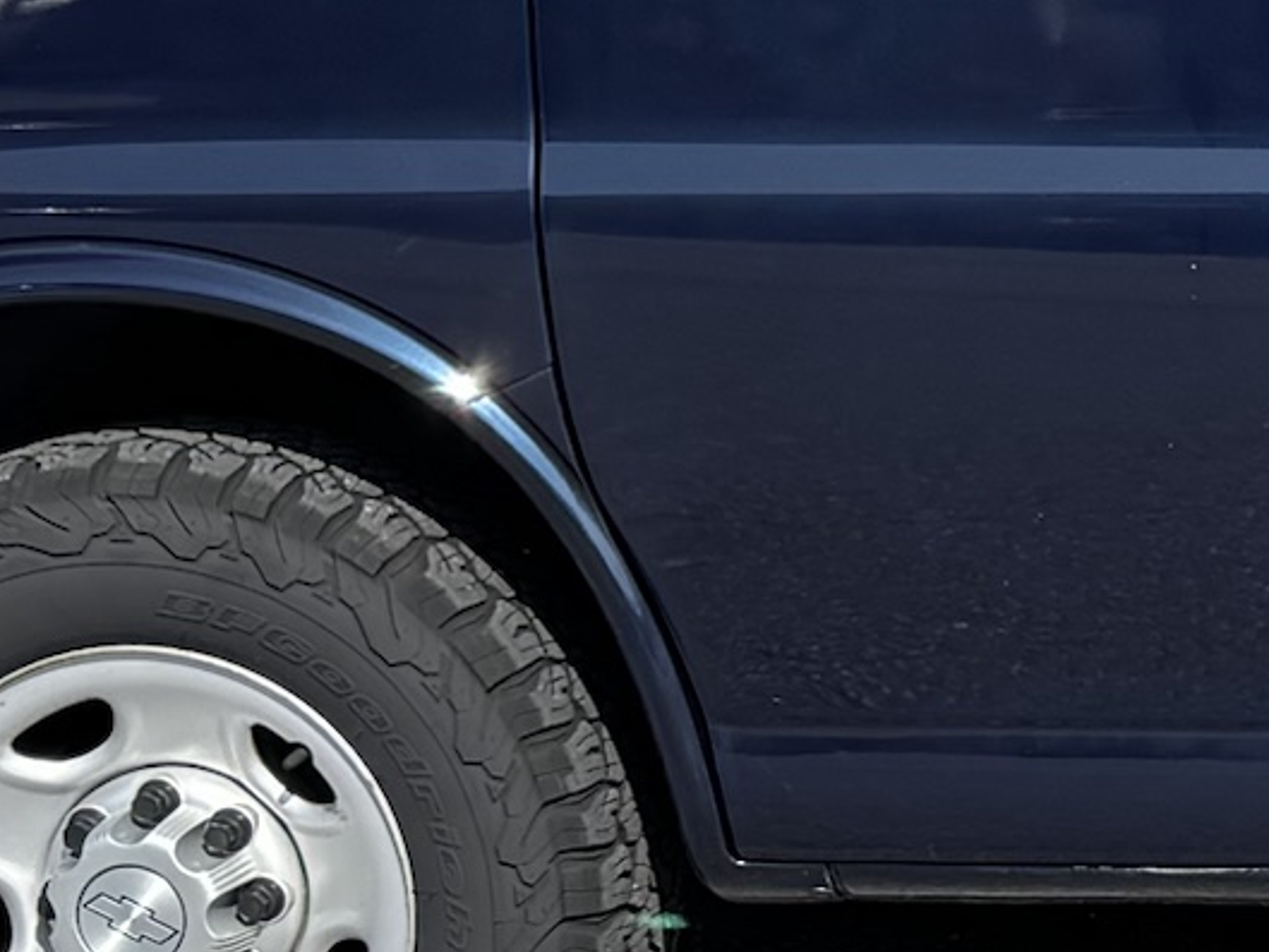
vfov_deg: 10.8
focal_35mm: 136
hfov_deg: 12.8
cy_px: 53
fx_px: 4987
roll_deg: -3.2
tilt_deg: -8.5
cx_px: 2500
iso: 80
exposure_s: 1/2331
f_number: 1.78
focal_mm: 6.76
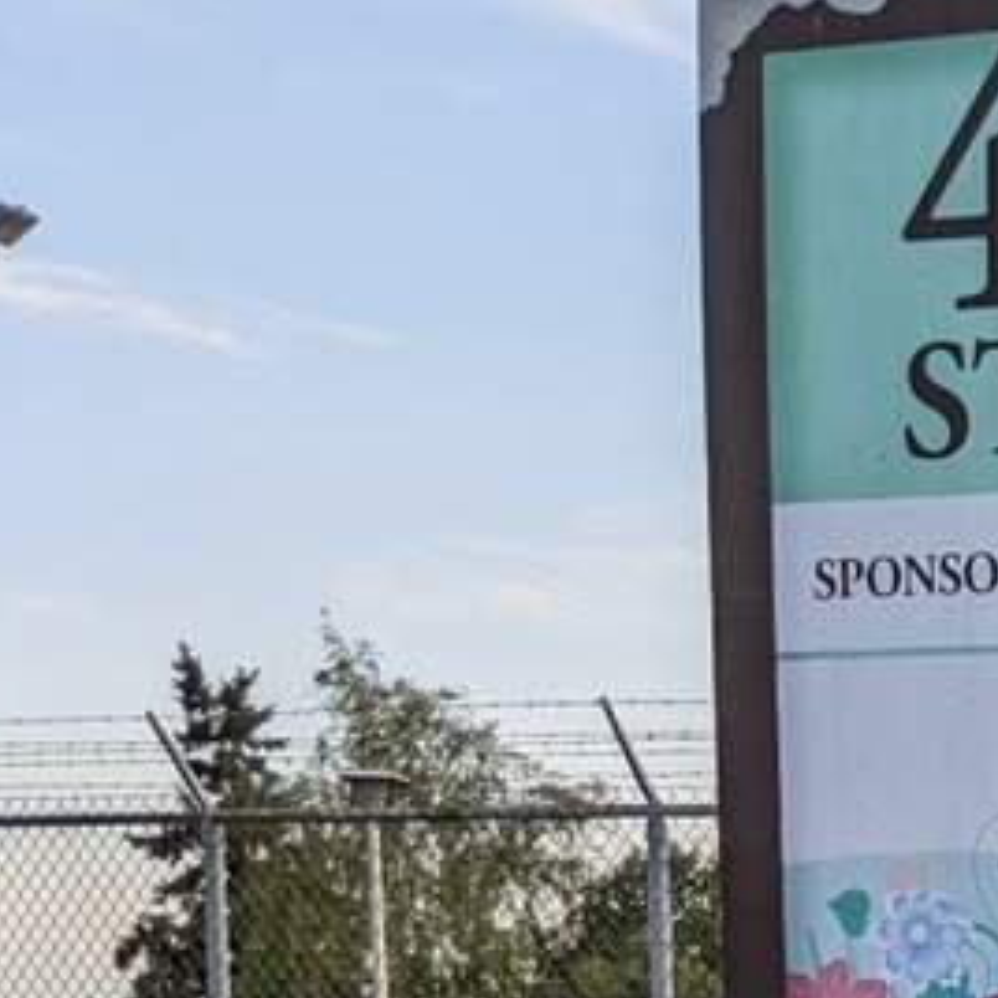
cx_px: 2138
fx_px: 3490
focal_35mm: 107
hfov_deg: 13.4
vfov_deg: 14.8
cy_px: 1612
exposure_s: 1/367
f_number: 1.8
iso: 51
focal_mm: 4.44
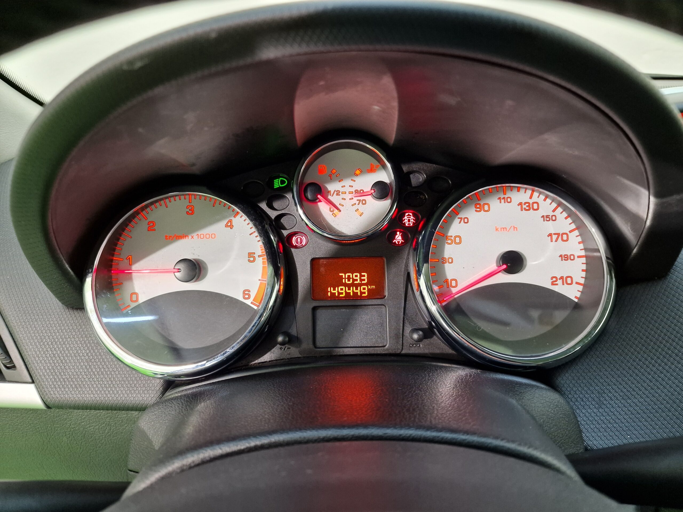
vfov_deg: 58.9
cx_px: 342
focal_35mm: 23
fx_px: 454
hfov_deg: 73.9
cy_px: 256
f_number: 1.8
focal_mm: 6.4
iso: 320
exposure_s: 1/33
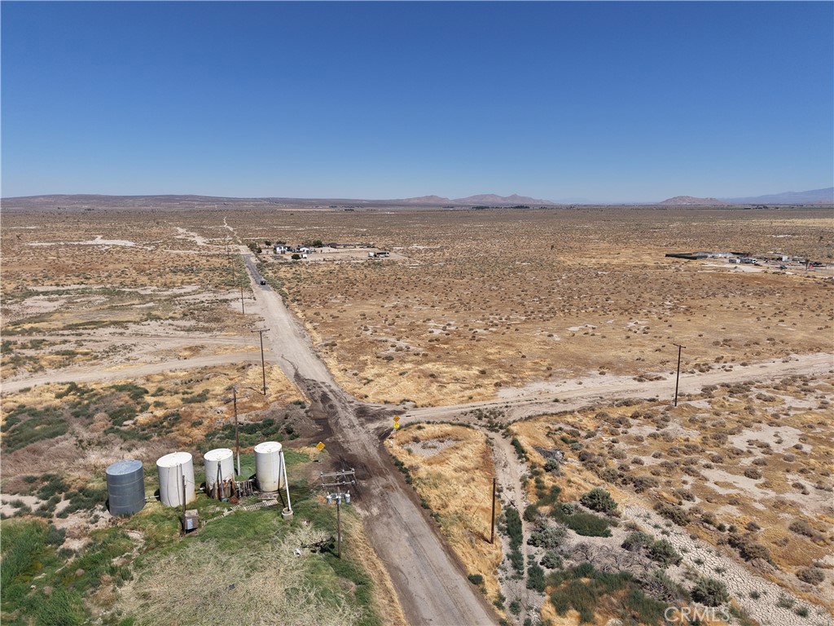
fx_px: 578
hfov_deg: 71.6
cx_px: 417
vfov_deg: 56.8
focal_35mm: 24
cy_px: 313
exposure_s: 1/5000
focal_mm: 8.67
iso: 110
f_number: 1.8
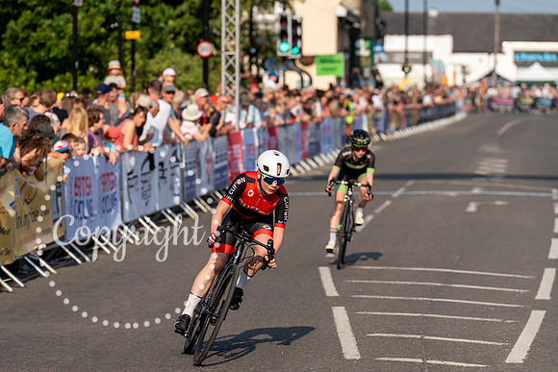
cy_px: 186
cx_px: 279
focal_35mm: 194
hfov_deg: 10.6
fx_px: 3008
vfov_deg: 7.1
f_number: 5
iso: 160
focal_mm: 194
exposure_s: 1/1000
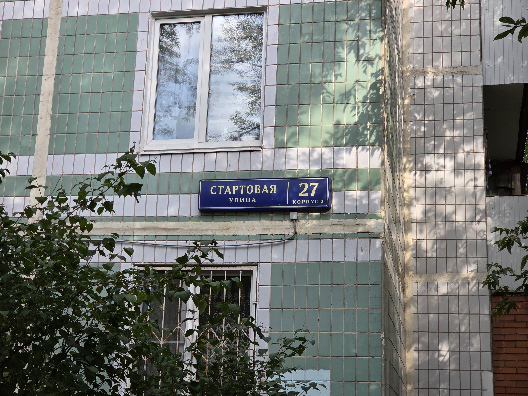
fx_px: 1052
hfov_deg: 28.2
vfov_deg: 21.3
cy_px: 198
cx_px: 264
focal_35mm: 69
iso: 25
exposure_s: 1/338
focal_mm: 7
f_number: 2.4
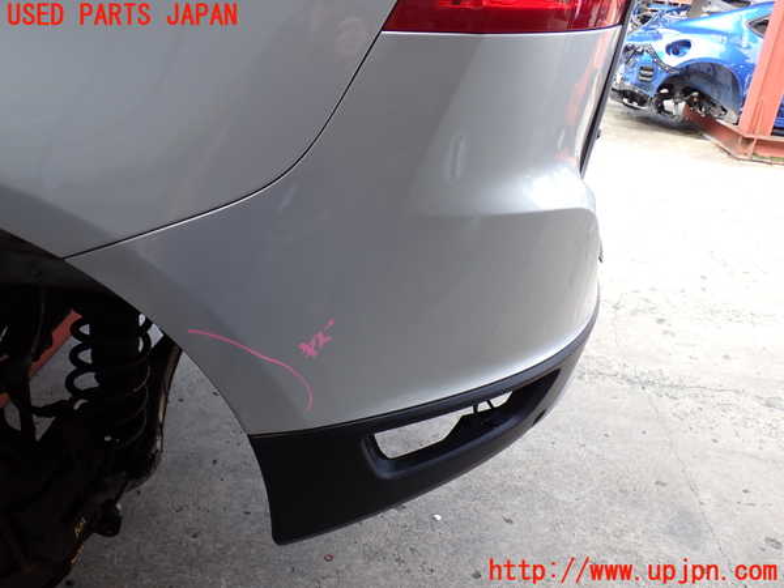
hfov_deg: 56.8
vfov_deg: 44.2
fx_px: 725
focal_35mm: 32
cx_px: 392
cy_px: 294
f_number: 3.2
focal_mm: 5.79
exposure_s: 1/125
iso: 100
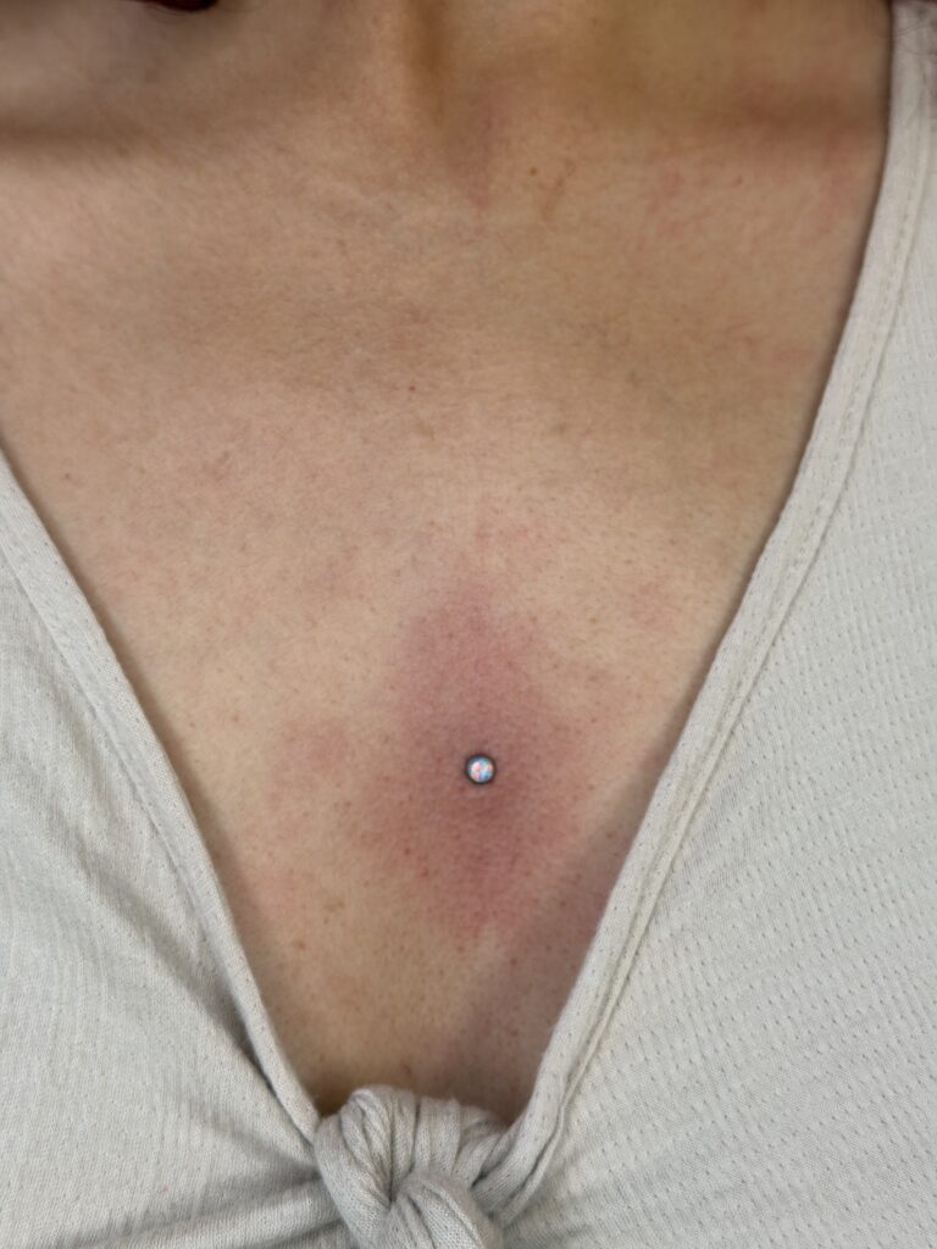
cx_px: 468
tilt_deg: -12.0
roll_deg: -2.1
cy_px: 624
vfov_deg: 39.7
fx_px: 1732
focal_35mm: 48
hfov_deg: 30.3
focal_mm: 6.76
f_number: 1.78
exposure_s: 1/425
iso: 64
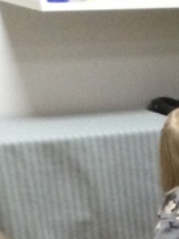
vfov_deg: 10.1
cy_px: 447
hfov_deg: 7.2
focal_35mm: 184
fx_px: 1269
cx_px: 540
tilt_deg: -25.0
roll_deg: -3.9
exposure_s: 1/33
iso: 160
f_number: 2.4
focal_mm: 3.3
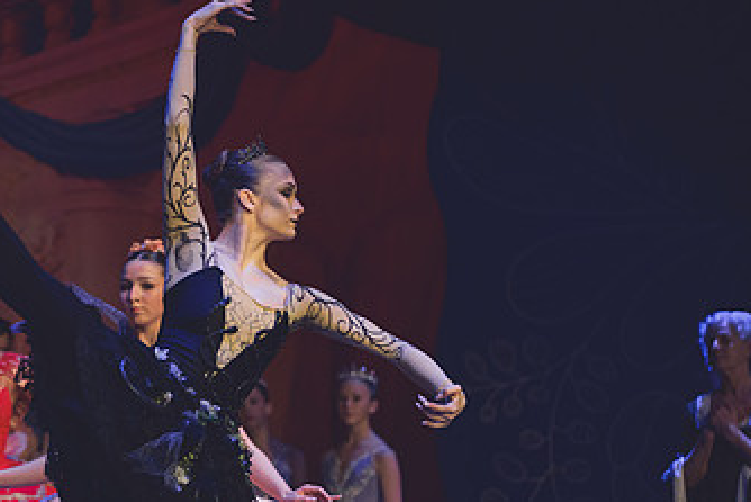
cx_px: 308
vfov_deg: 7.8
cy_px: 393
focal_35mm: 177
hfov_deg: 11.6
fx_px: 3694
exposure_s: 1/320
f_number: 2.8
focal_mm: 102
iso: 3200
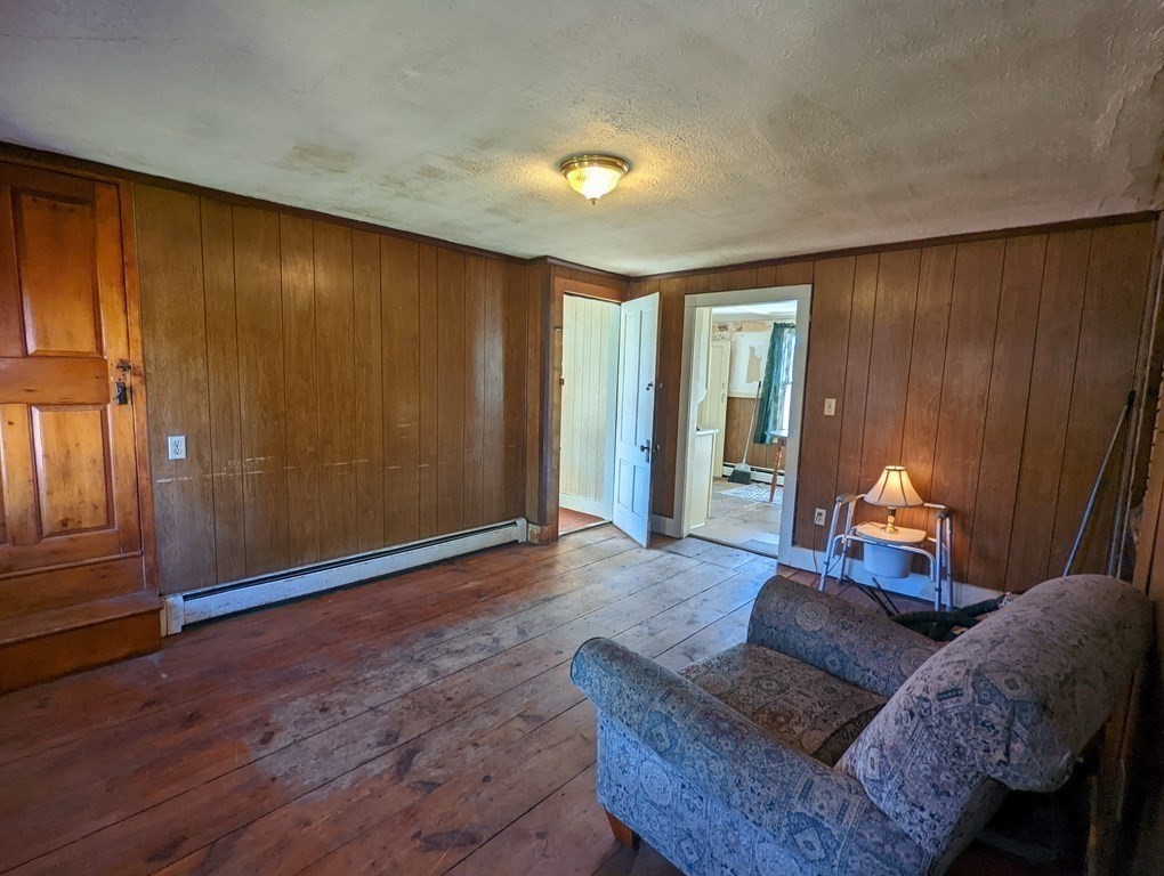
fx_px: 539
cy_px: 438
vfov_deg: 78.2
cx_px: 582
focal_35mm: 16
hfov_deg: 94.4
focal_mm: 2.35
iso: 100
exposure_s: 1/39.6
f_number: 2.2
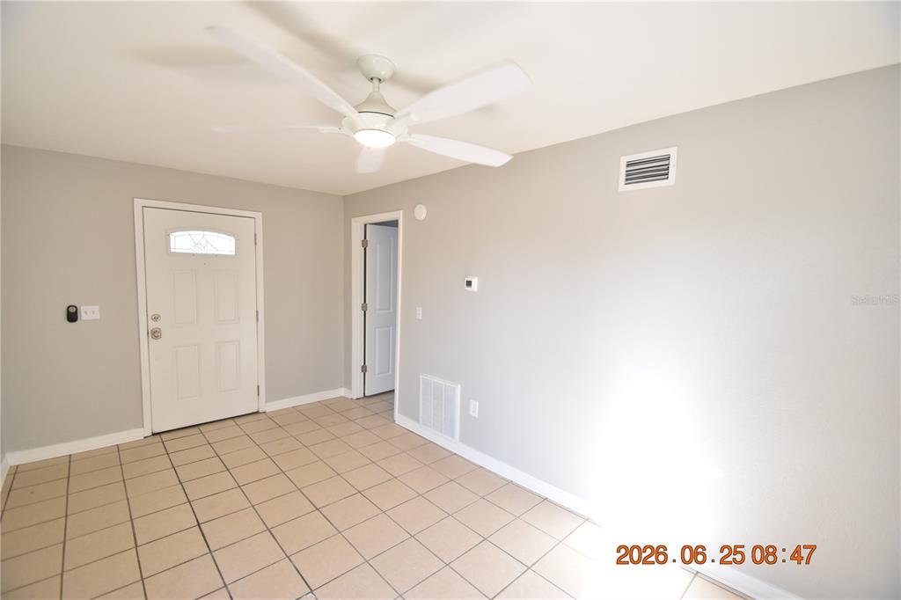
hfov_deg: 100.4
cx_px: 450
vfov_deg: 77.3
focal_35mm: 15
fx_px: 375
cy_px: 300
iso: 800
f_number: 3.5
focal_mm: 10
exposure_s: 1/250
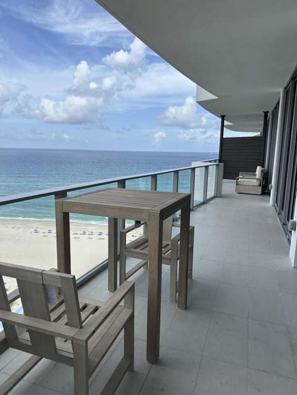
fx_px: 275
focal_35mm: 24
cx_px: 148
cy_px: 198
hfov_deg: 56.8
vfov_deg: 71.6
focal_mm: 6.86
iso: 80
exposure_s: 1/4016
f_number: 1.78
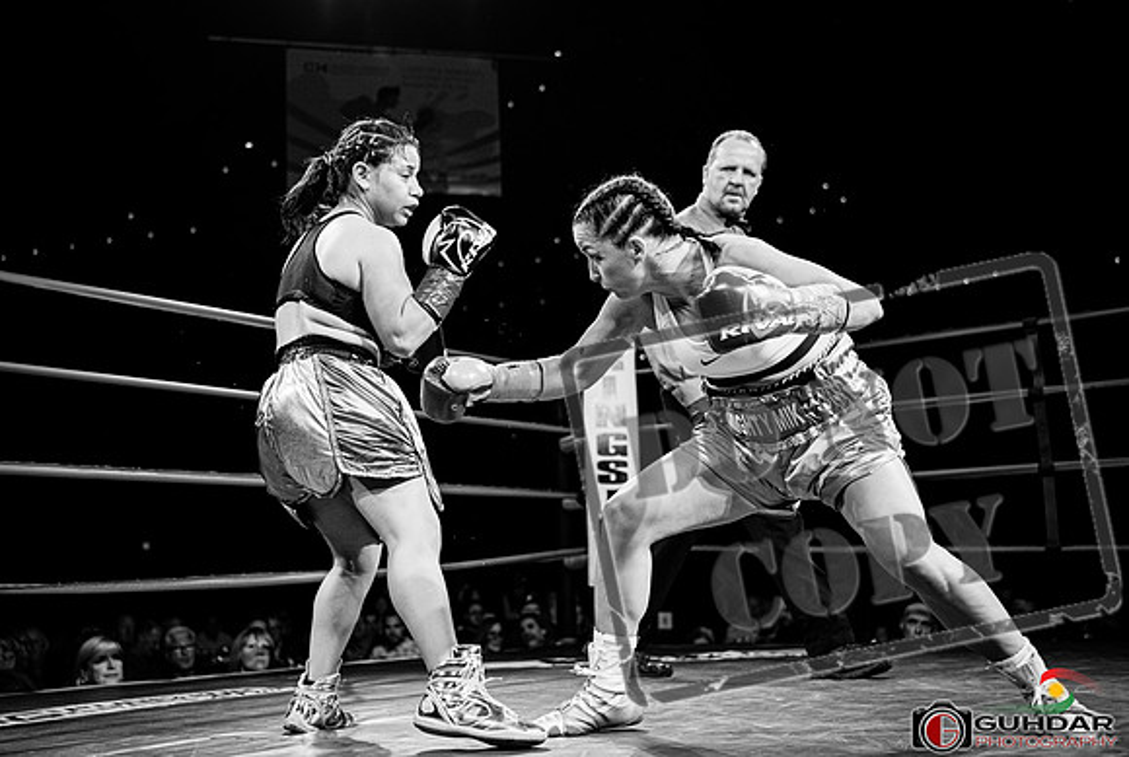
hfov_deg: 42.4
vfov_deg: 29.2
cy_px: 332
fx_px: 1453
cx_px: 482
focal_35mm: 46
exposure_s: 1/1250
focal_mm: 40
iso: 1600
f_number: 2.8
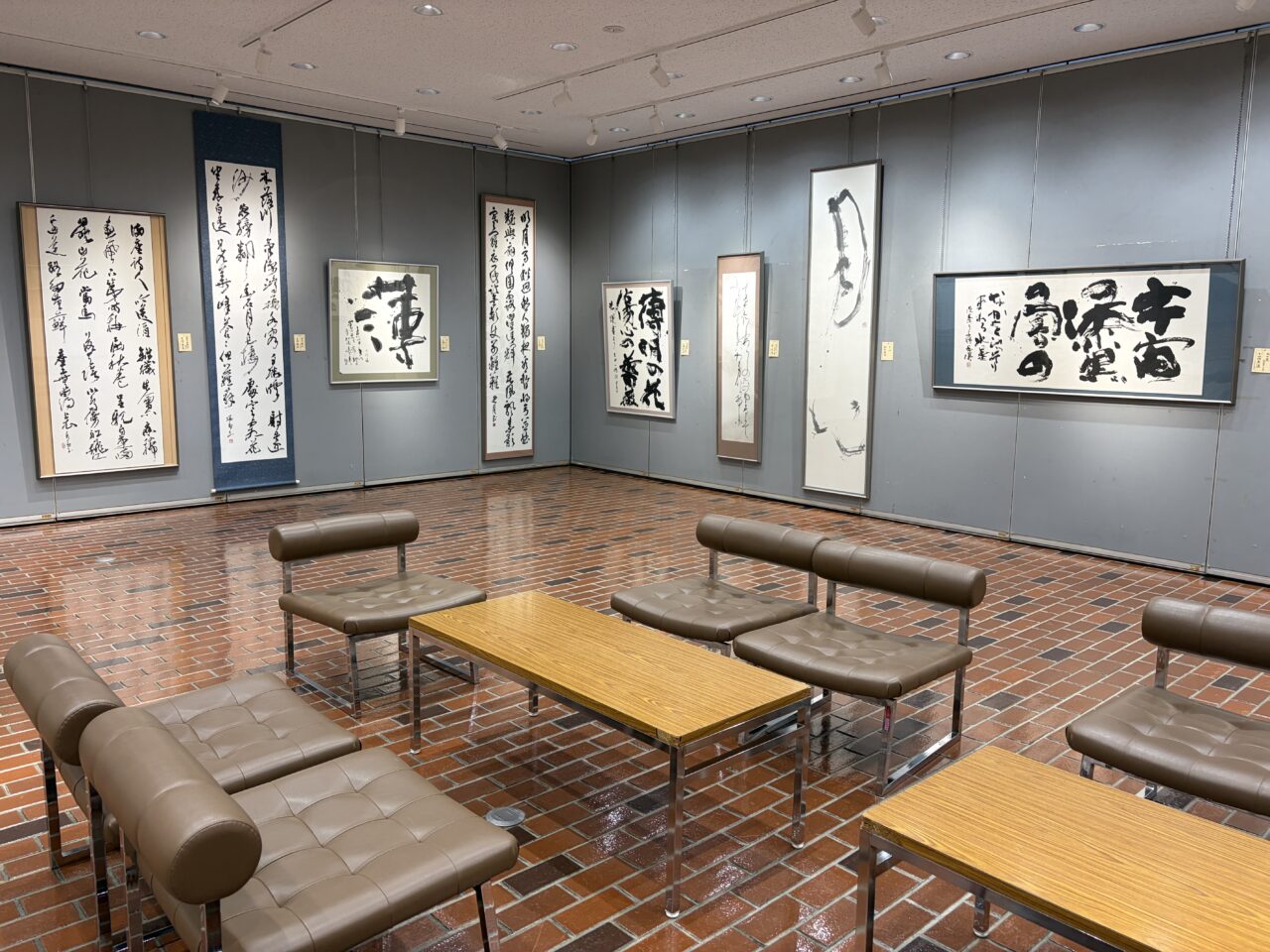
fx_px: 954
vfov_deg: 53.1
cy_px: 476
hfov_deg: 67.3
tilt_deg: -6.3
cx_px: 635
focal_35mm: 26
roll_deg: -0.5
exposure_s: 1/118
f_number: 1.6
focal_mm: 5.96
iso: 80
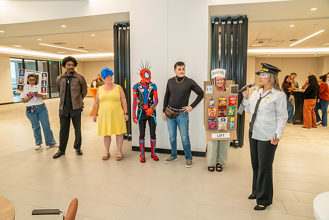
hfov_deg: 73.7
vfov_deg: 53.2
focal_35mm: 24
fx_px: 219
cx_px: 164
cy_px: 110
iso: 2500
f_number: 4
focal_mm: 24
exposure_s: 1/160
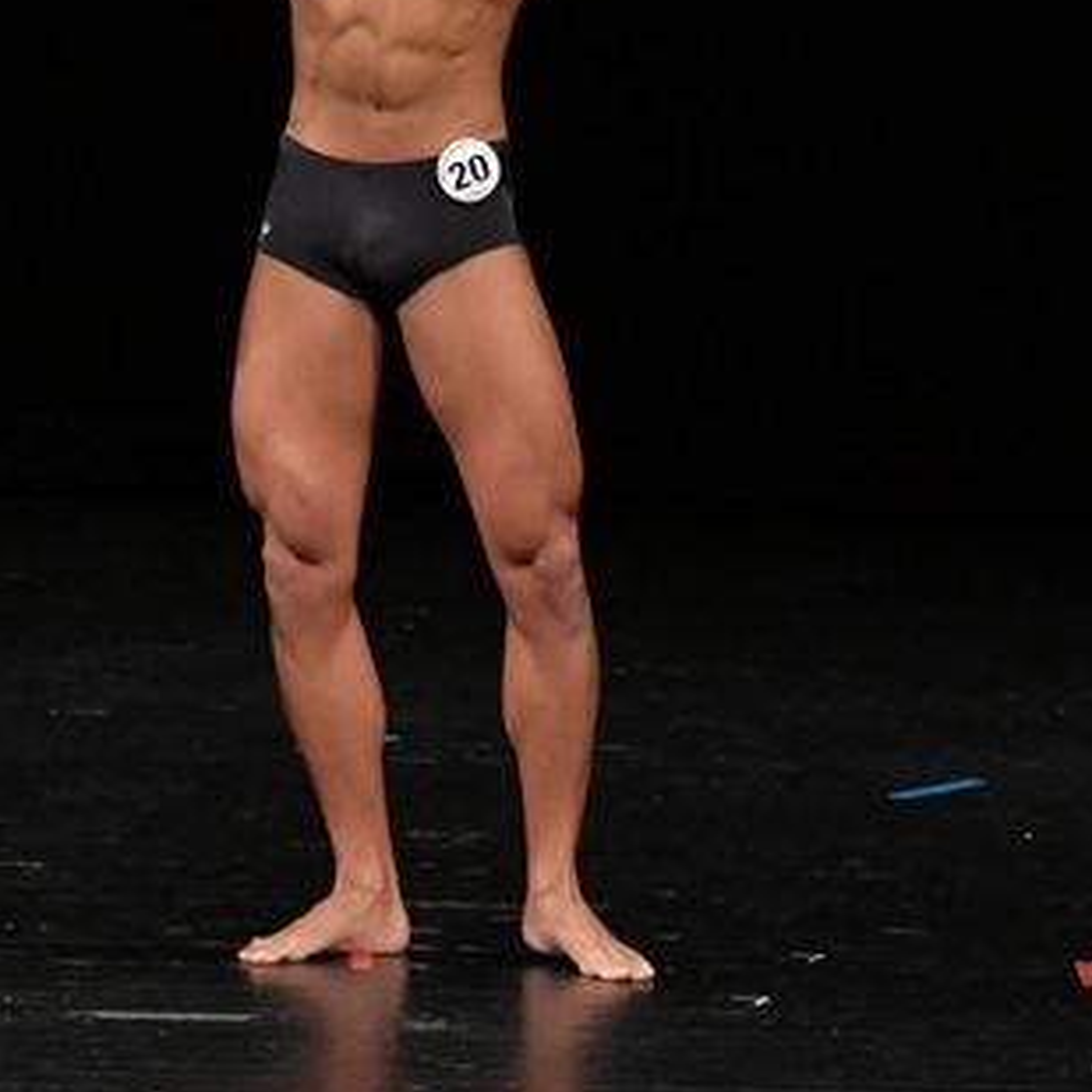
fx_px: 19380
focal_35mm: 543
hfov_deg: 3.2
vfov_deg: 3.2
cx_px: -55
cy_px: 237
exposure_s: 1/400
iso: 3200
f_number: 5.6
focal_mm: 170
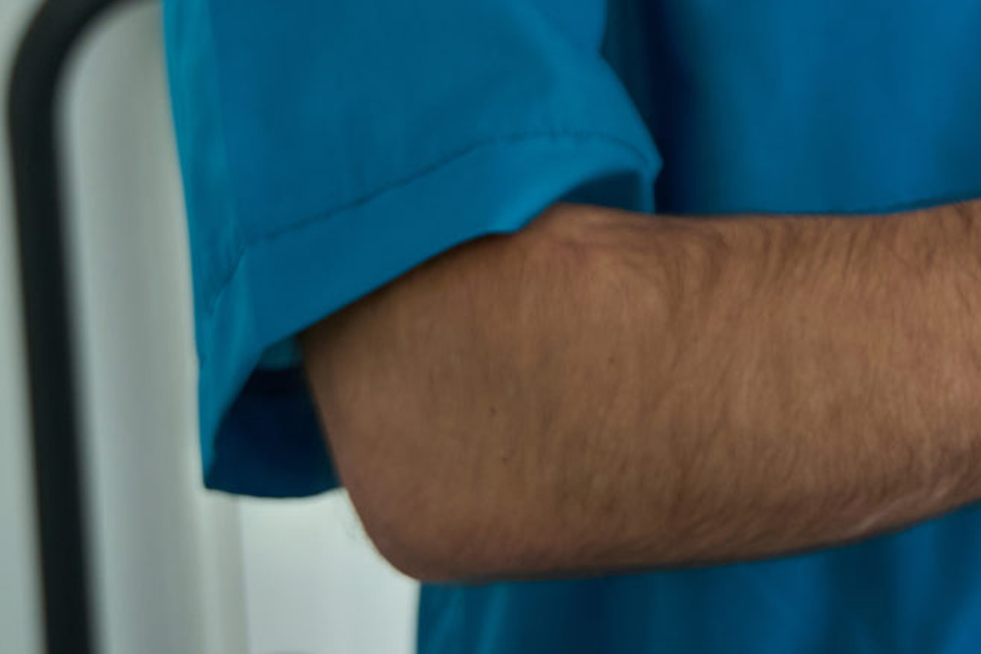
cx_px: 1545
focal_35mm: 123
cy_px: -162
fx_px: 3365
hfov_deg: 15.1
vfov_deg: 10.9
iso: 500
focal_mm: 31.9
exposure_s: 1/250
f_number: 2.8
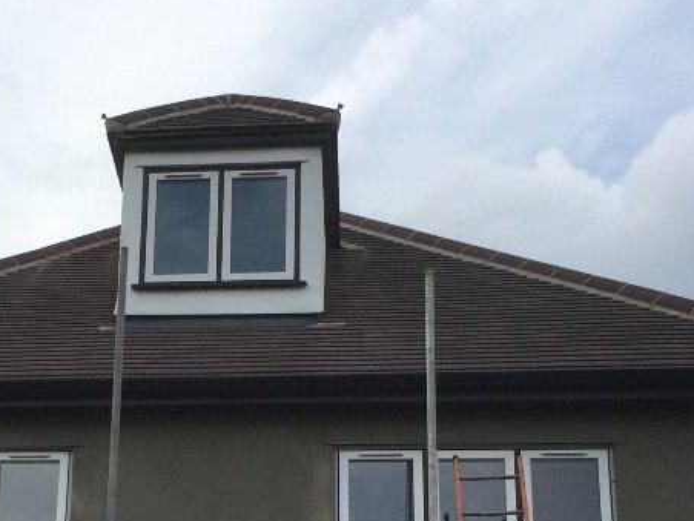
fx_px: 1544
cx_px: 146
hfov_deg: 24.9
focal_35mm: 77
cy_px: 559
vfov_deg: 18.5
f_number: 2.2
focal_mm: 4.15
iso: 32
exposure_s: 1/1041
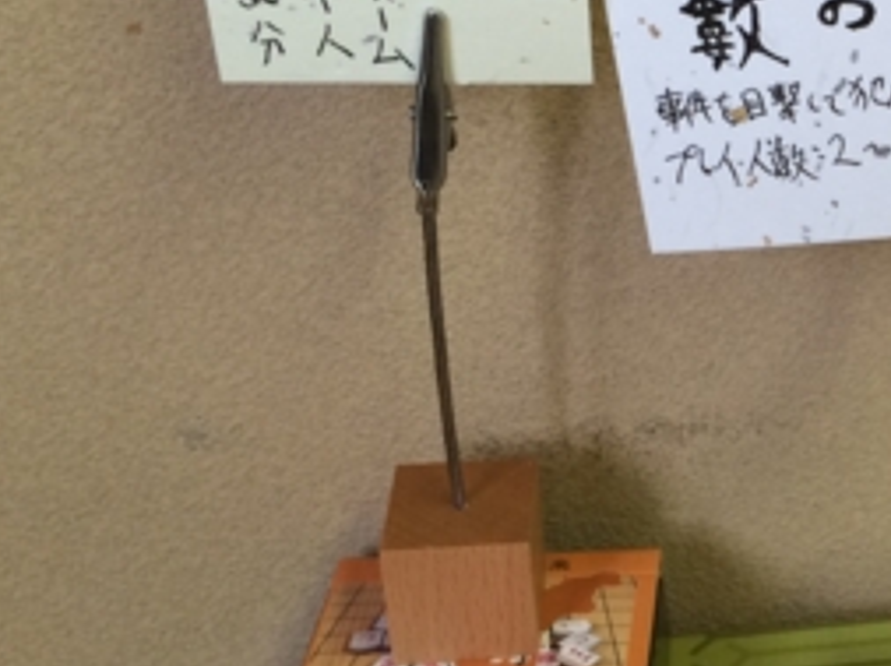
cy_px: 257
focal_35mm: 76
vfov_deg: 19.3
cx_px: 951
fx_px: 1953
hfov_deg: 24.2
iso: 50
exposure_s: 1/30
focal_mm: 4.12
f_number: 2.2
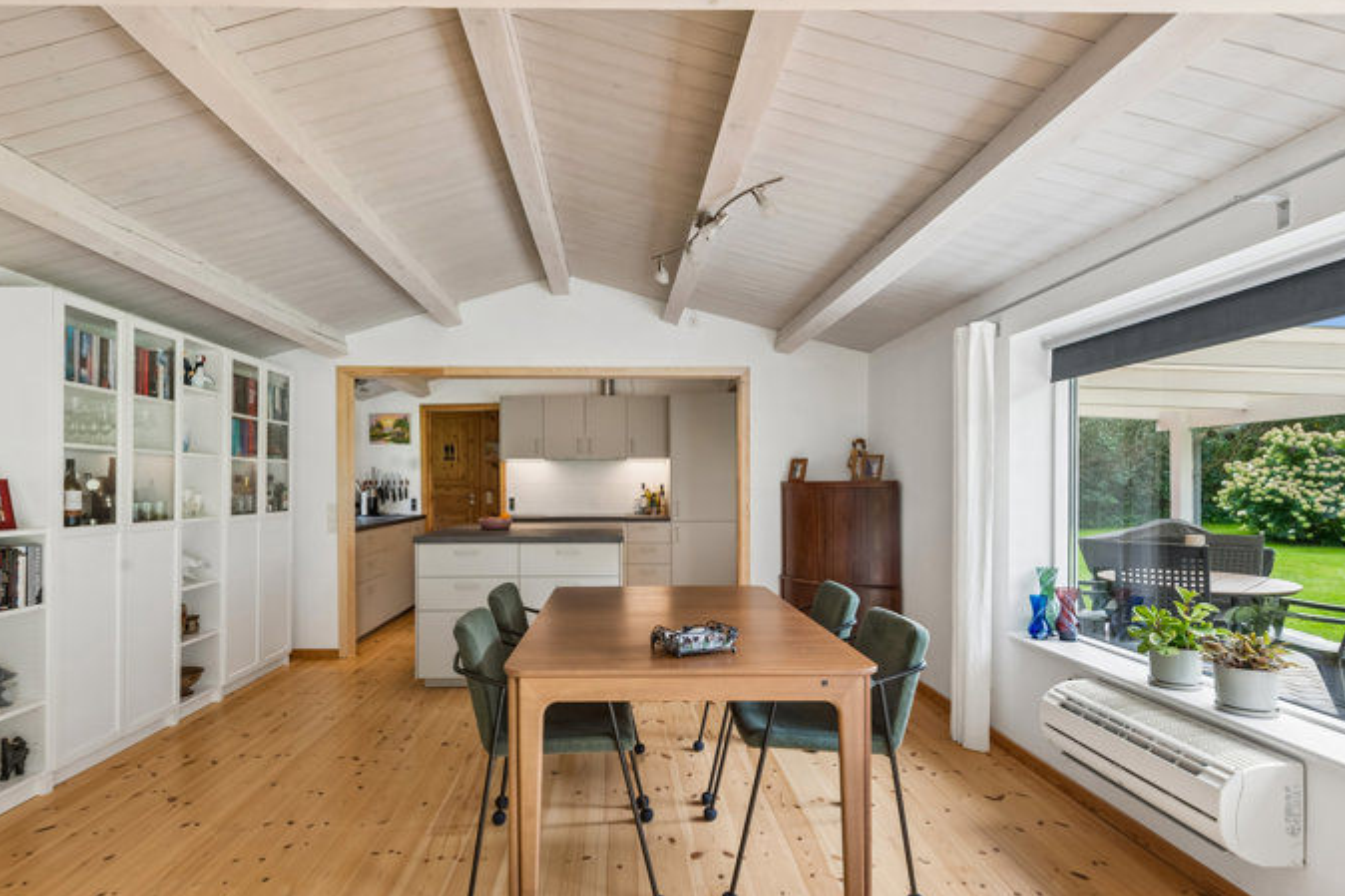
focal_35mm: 19
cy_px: 456
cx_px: 617
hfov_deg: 86.7
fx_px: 710
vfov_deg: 64.5
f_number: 10
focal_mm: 16
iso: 250
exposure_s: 1/15
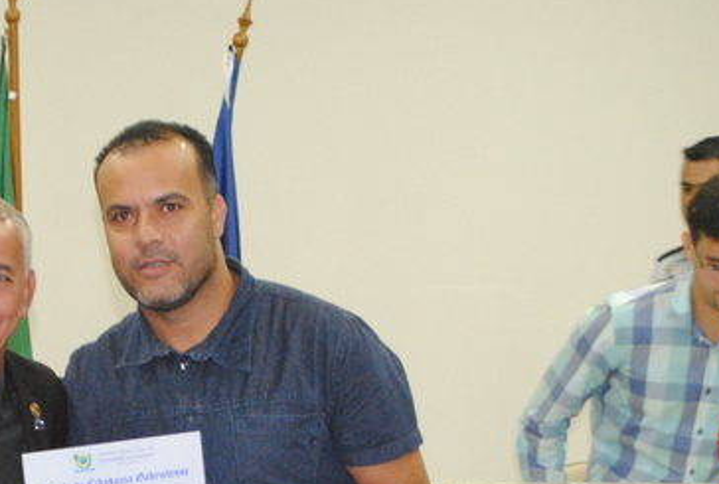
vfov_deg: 12.2
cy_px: 503
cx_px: 142
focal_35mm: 112
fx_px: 2243
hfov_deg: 18.0
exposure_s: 1/40
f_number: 5
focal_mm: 34
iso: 1600
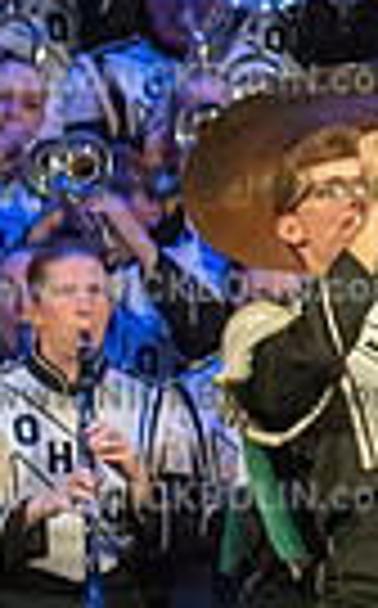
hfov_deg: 1.2
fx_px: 17429
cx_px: -644
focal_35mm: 1054
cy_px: 288
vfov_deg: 2.0
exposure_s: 1/400
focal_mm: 240
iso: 8000
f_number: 5.6
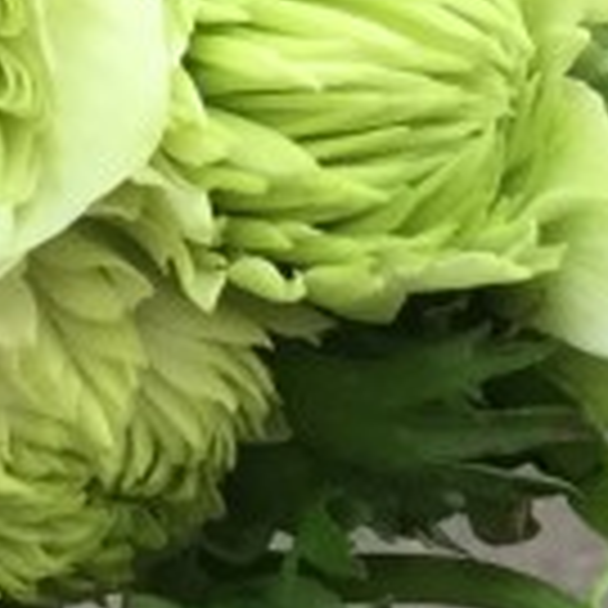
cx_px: -585
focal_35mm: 208
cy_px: -207
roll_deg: -1.3
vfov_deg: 8.3
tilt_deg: -34.3
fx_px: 4133
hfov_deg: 8.0
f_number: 2.4
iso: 64
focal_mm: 3.3
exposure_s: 1/30
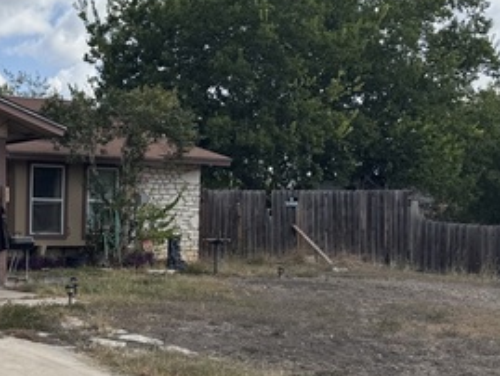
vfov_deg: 25.6
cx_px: -59
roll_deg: +0.4
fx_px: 824
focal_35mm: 57
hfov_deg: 30.1
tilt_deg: -1.3
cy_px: 240
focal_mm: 6.76
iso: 80
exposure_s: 1/4310
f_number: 1.78
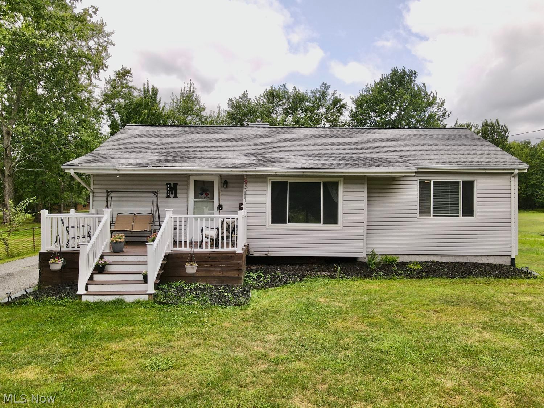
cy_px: 204
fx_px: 377
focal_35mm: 24
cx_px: 272
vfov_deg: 56.8
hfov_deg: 71.6
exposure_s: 1/30
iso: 110
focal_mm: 4.5
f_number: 2.8
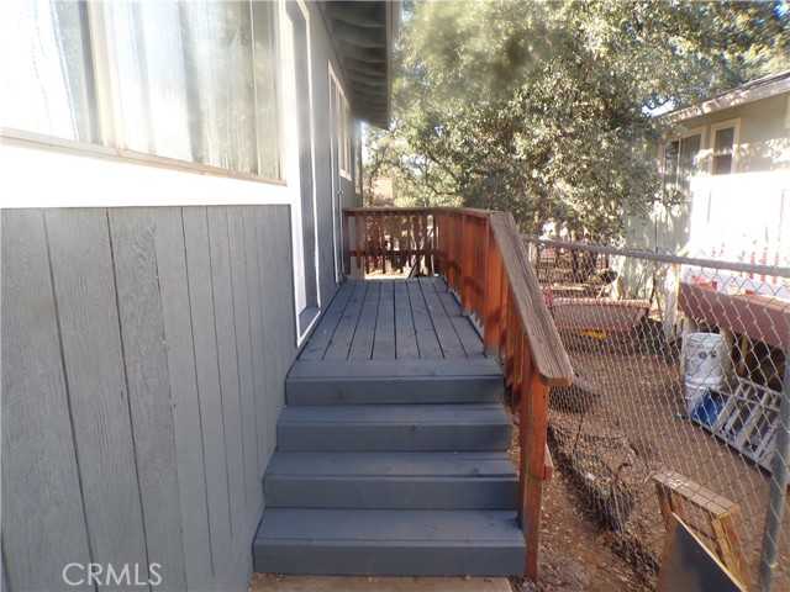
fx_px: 548
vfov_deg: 56.8
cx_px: 395
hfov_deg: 71.6
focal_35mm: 24
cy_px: 296
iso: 100
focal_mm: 4.3
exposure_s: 1/60
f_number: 4.4
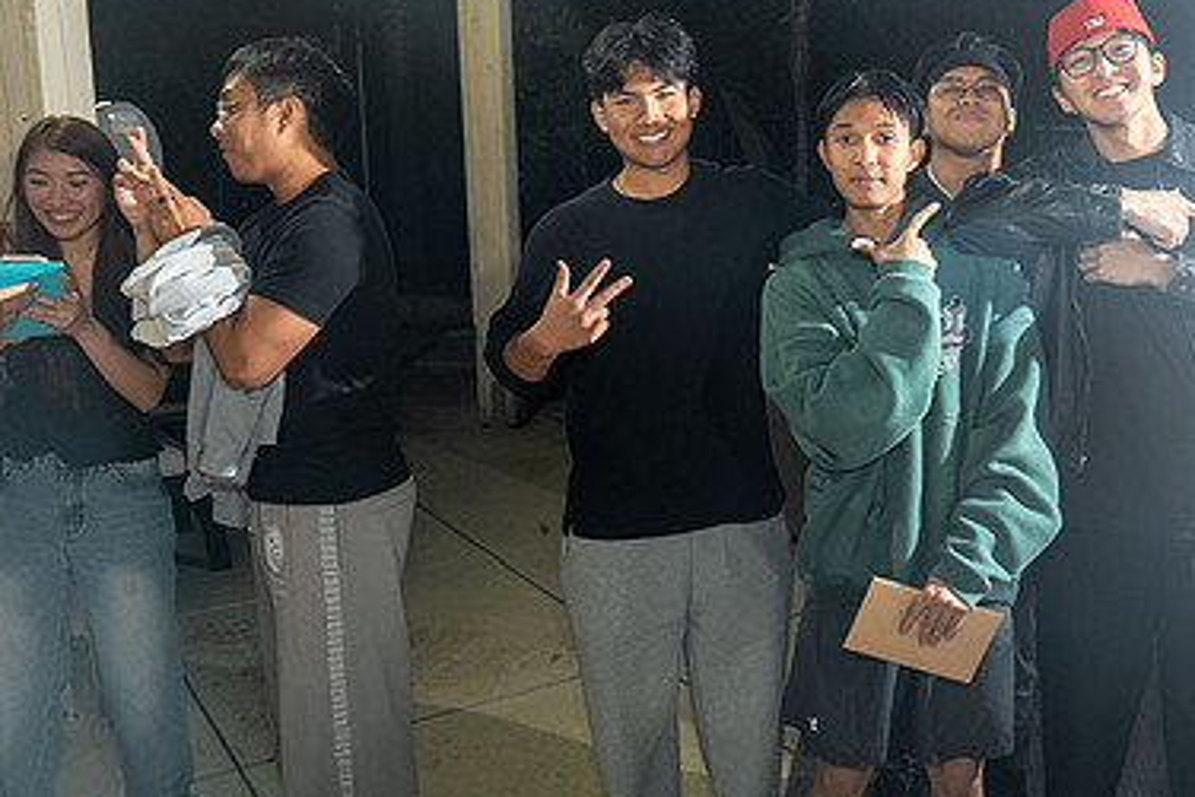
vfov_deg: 35.9
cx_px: 820
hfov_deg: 50.7
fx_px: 1229
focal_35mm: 37
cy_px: 364
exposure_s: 1/160
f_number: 4.5
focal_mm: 24
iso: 640
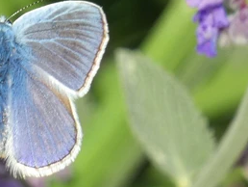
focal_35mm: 951
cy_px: 96
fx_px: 6820
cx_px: -6
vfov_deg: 1.6
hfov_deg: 2.1
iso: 80
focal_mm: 68.8
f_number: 5.6
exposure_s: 1/80
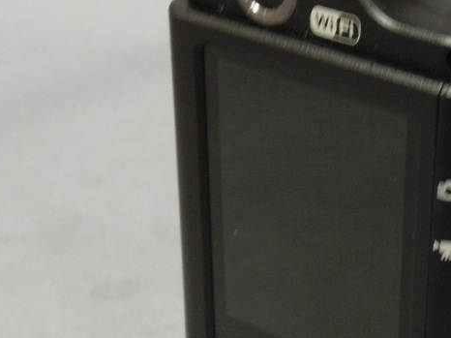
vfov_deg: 12.7
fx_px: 1511
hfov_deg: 17.0
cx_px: 289
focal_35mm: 116
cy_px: 264
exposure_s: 1/13
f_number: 5.6
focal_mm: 8.1
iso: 400
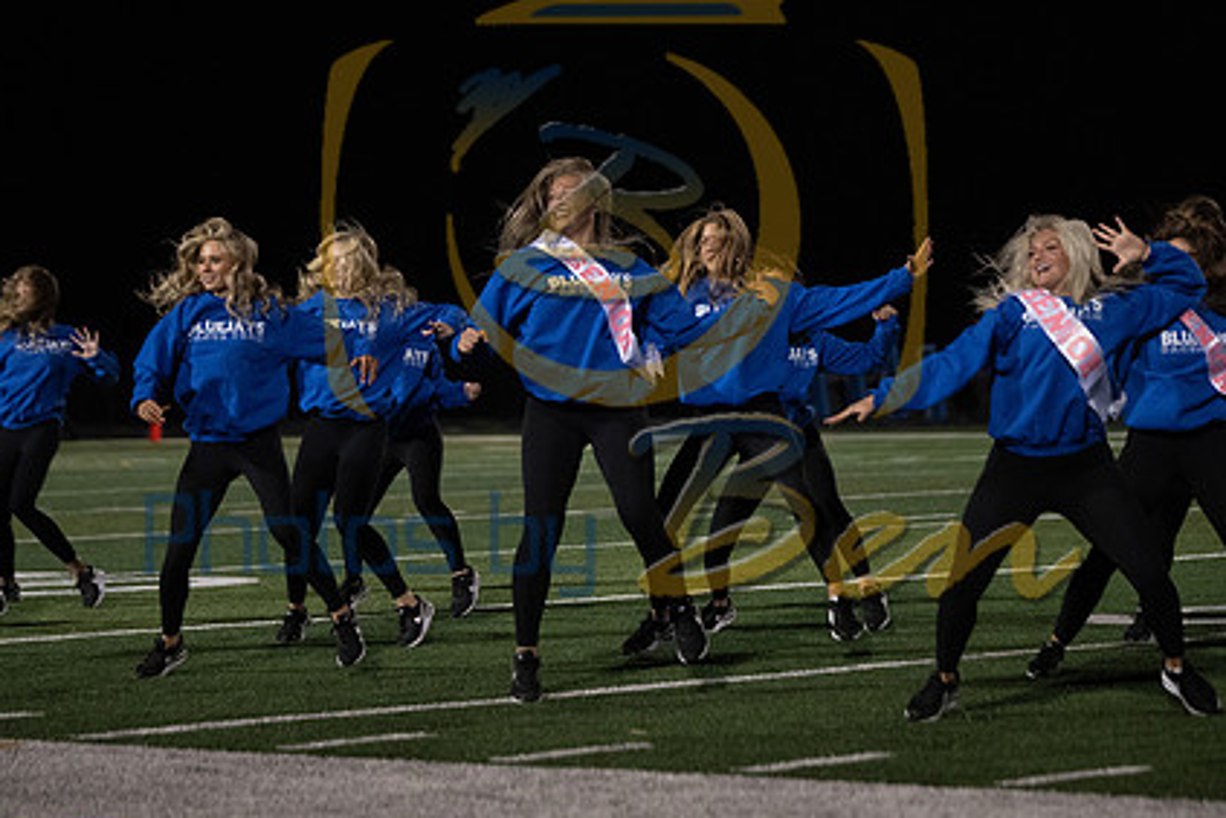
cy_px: 297
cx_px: 565
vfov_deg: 9.1
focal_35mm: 151
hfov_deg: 13.6
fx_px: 5142
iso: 5000
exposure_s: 1/1600
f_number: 2.8
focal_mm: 110
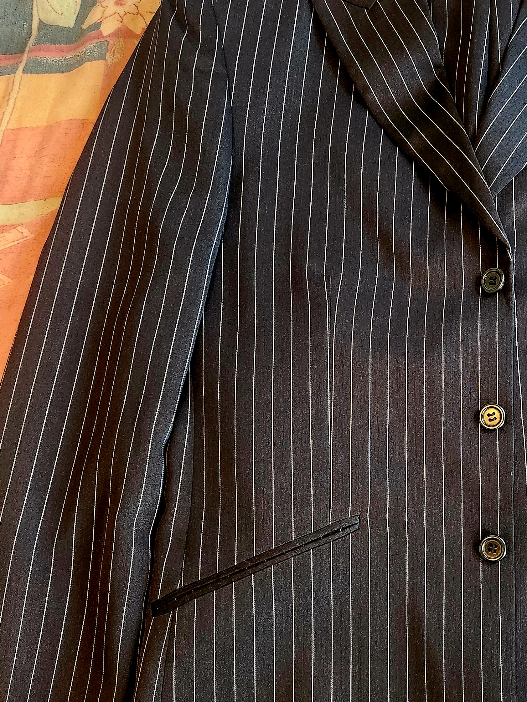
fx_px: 832
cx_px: 455
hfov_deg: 33.6
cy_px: 428
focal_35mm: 41
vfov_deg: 45.5
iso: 800
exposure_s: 1/24
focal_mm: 5.4
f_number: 1.8
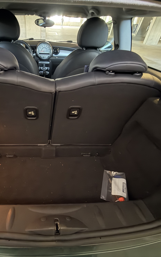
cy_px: 128
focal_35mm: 20
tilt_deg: -38.2
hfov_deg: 57.6
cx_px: 47
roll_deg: -1.7
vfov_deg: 85.1
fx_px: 140
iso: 800
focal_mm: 2.22
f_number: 2.2
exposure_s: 1/15
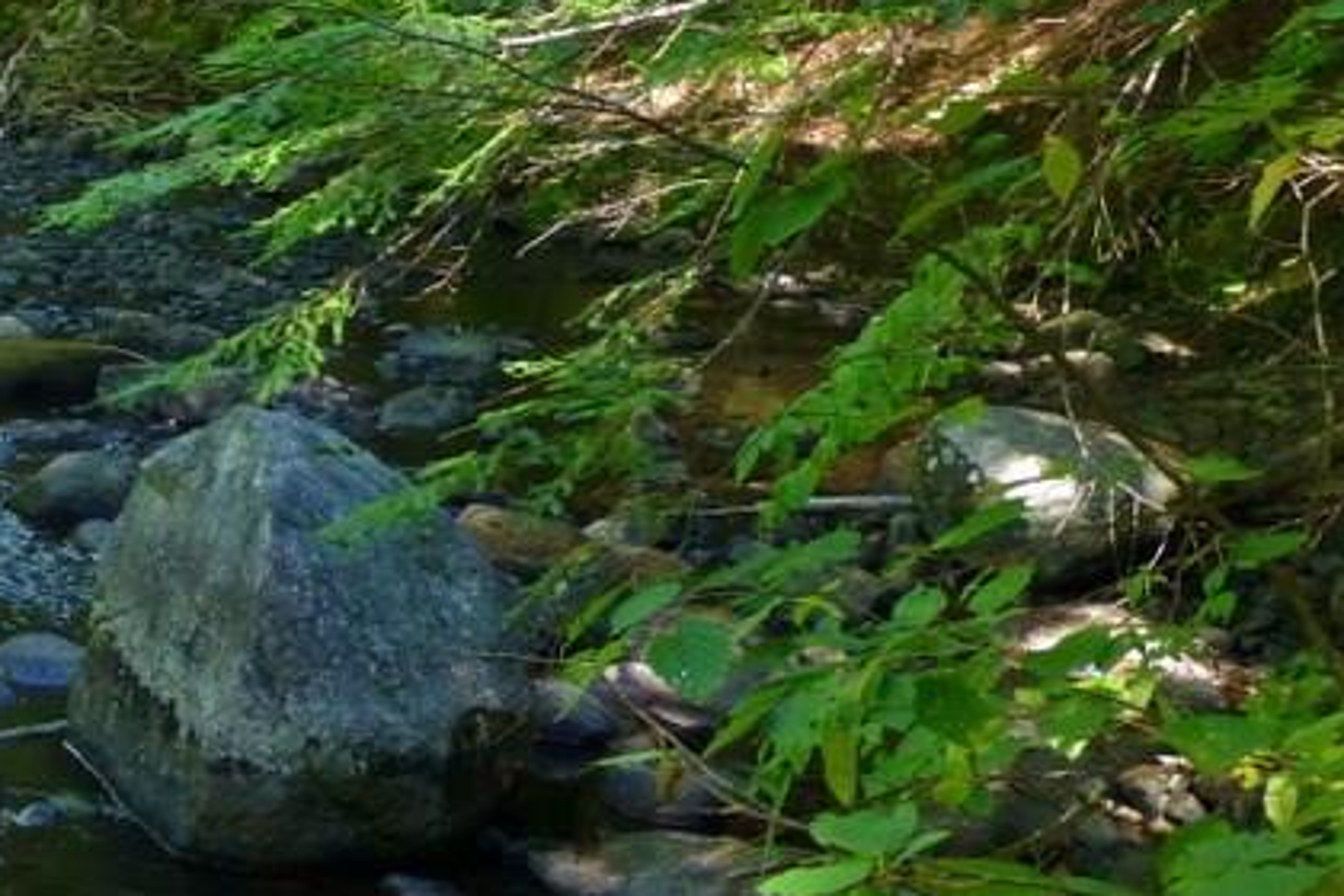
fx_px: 2837
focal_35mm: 76
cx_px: -189
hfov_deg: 24.6
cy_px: 186
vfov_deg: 17.8
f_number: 3.6
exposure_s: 1/60
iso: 320
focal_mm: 5.4
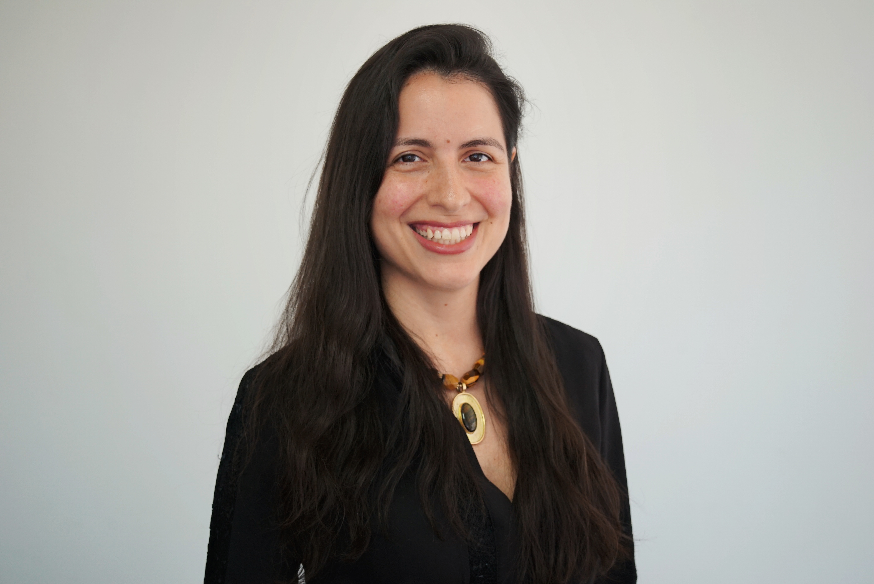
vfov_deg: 27.0
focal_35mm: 50
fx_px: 1214
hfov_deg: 39.6
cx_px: 437
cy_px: 292
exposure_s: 1/160
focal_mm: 50
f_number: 5.6
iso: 1000
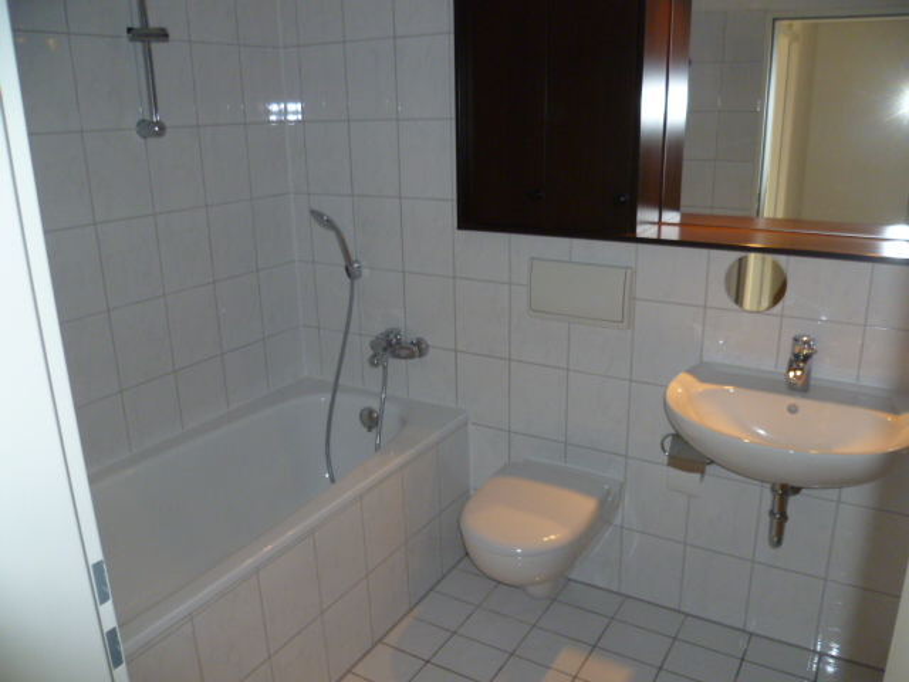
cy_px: 341
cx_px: 454
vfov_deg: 49.7
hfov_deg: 63.4
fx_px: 735
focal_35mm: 28
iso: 200
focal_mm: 5
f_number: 2.8
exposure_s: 1/30
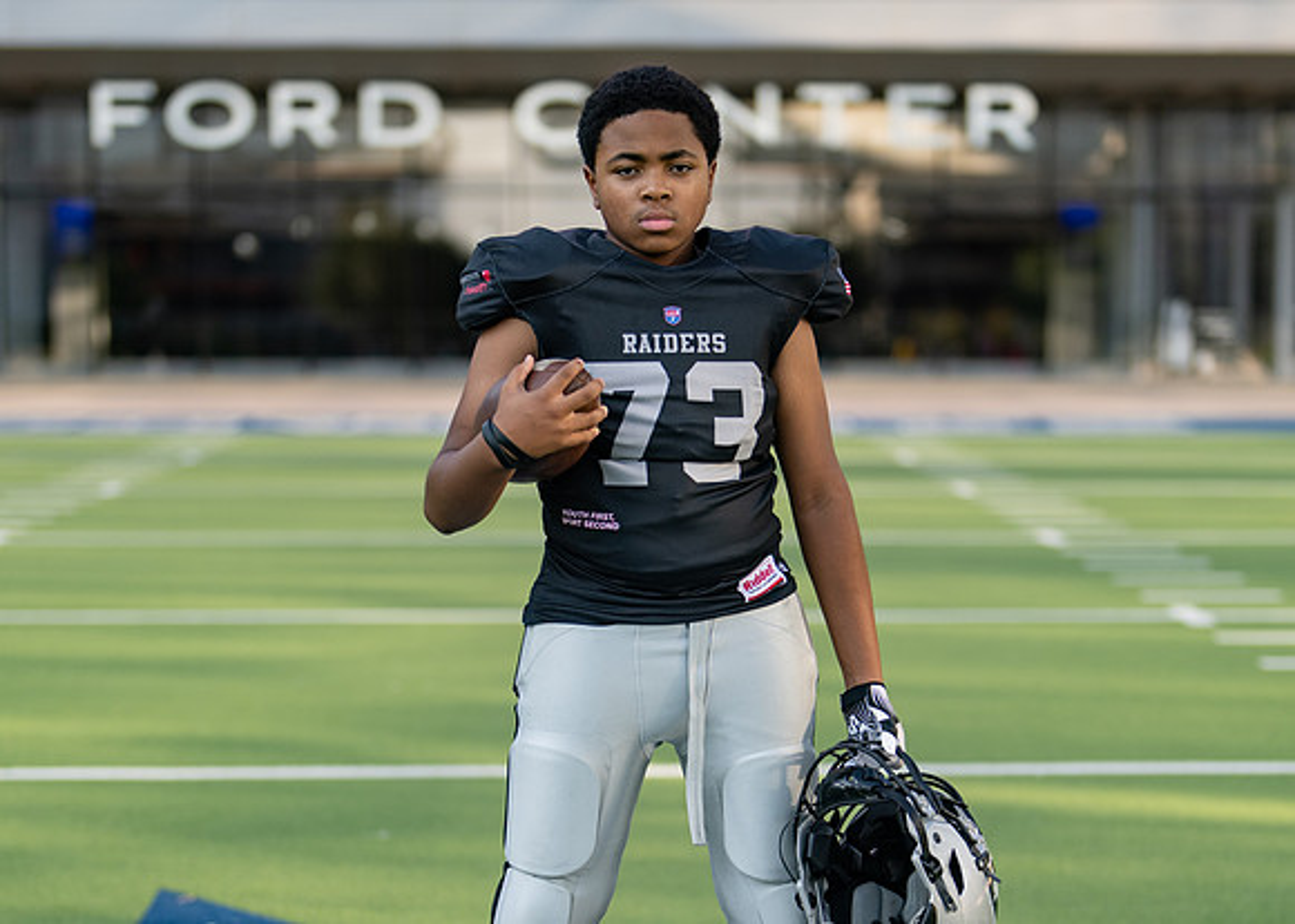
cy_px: 747
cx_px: 709
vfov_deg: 14.9
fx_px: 3509
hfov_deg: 20.9
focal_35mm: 95
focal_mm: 50
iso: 100
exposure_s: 1/2500
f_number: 1.2
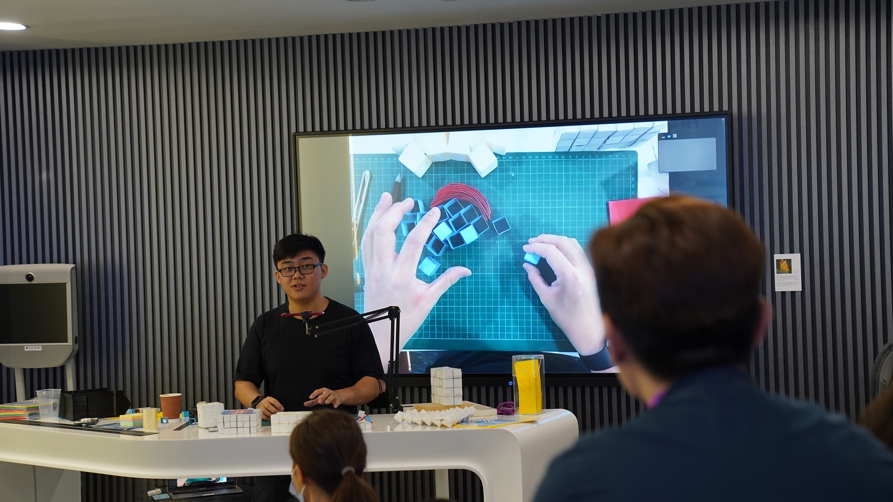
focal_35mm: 71
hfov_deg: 29.7
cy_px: 259
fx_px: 1681
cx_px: 445
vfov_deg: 17.0
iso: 1000
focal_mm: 67
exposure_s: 1/160
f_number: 4
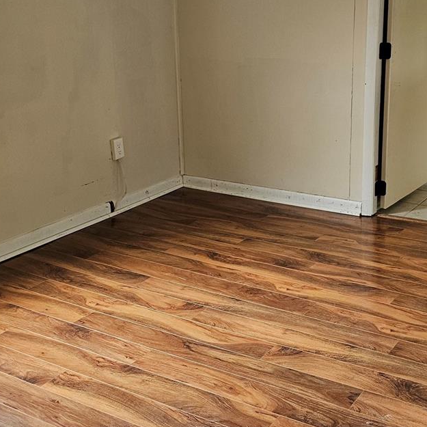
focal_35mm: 50
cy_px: 179
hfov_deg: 33.9
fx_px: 698
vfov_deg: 34.0
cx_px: 264
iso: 160
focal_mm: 6.3
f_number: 1.7
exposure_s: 1/120
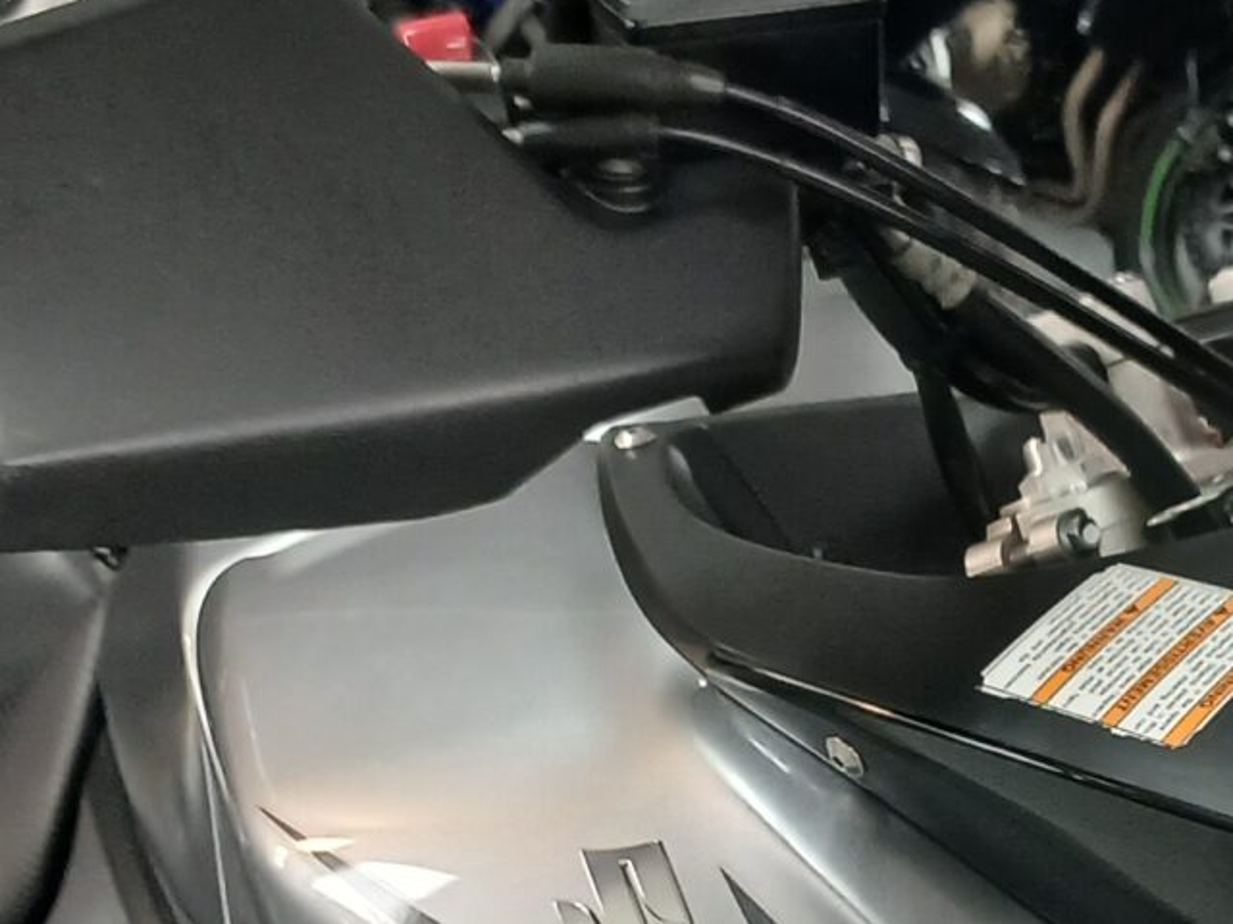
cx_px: 986
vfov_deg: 14.1
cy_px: 787
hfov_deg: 18.7
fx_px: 3704
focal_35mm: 104
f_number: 1.8
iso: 200
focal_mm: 3.98
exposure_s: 1/33.3
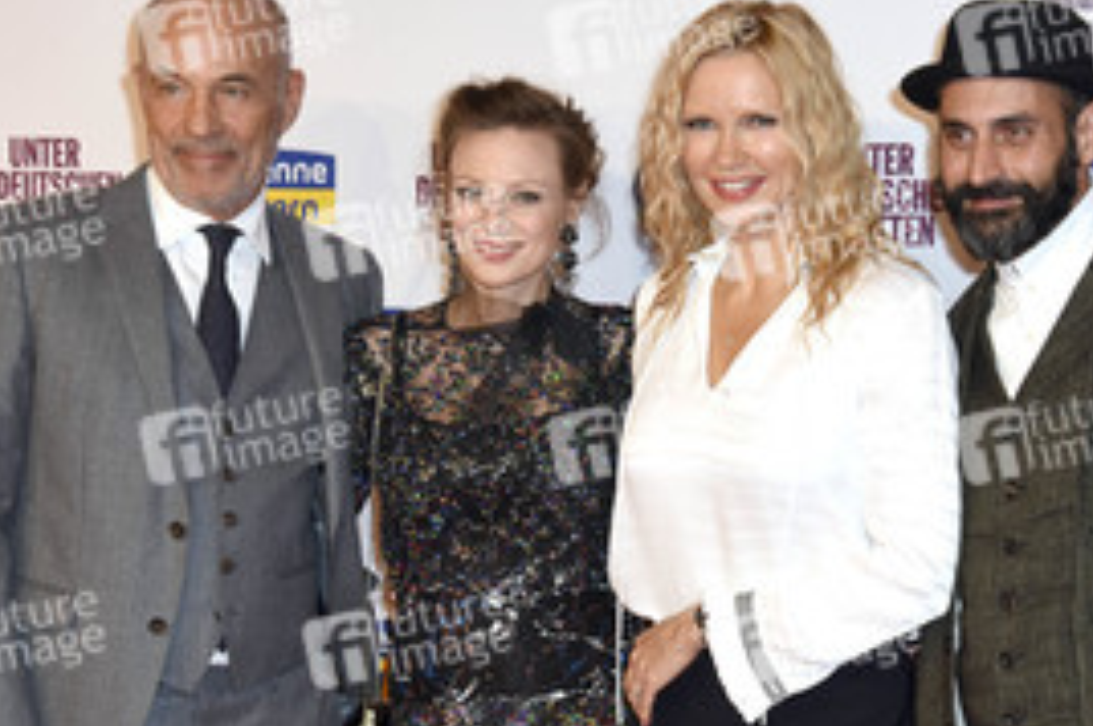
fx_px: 3063
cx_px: 708
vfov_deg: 13.5
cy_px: 538
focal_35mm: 101
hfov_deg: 20.2
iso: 500
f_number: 5.6
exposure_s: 1/125
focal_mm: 40
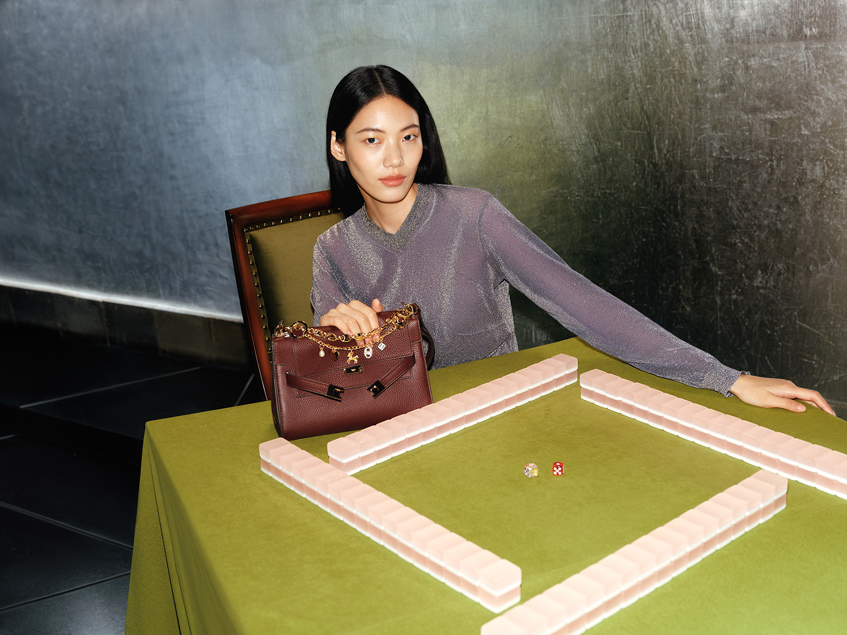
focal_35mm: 44
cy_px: 318
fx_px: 1077
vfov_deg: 32.9
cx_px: 424
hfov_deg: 42.9
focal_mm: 55.5
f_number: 5.6
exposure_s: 1/60
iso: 640
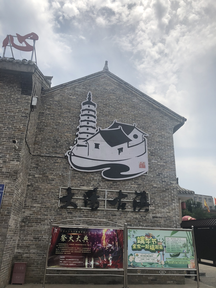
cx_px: 108
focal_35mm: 28
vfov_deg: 63.4
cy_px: 144
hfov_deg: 49.7
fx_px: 233
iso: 20
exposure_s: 1/3690
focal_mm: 4
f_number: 1.8
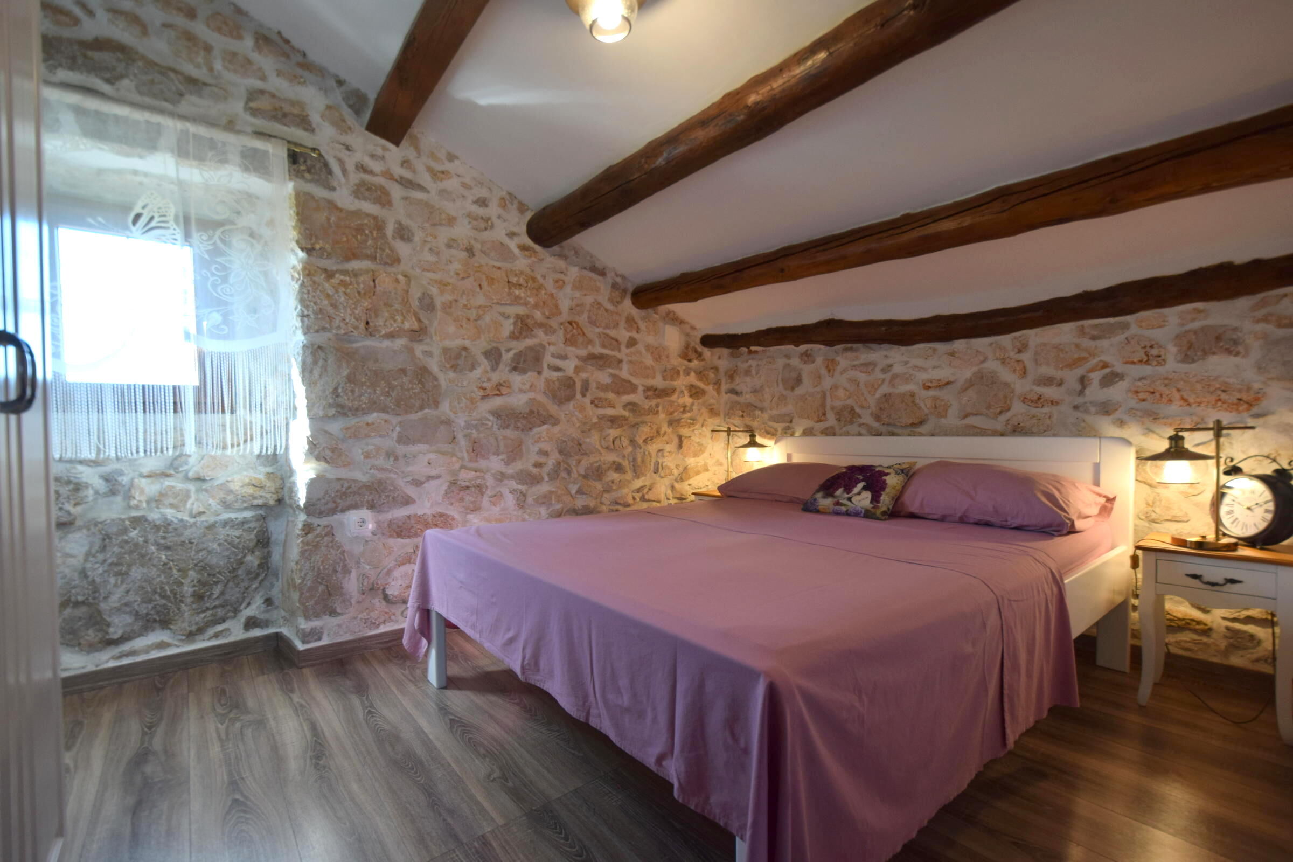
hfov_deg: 100.4
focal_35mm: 15
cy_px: 431
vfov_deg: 77.3
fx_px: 539
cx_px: 646
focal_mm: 10
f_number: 4.5
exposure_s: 1/80
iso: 400
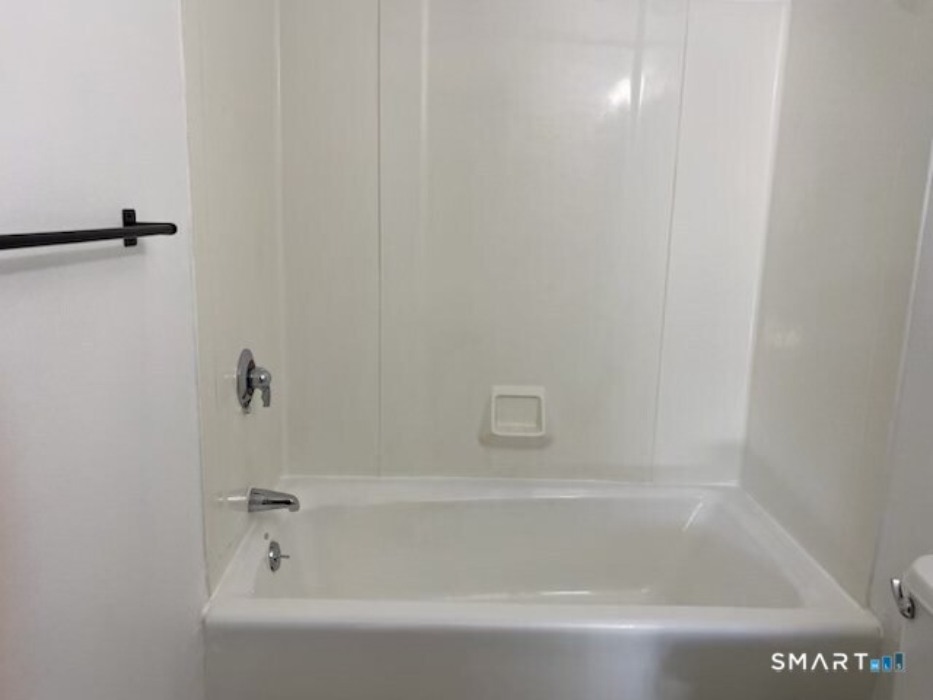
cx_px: 466
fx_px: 701
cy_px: 350
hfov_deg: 67.3
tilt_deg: -12.5
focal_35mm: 26
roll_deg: -2.3
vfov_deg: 53.1
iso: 100
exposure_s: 1/120
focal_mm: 4.25
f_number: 1.8
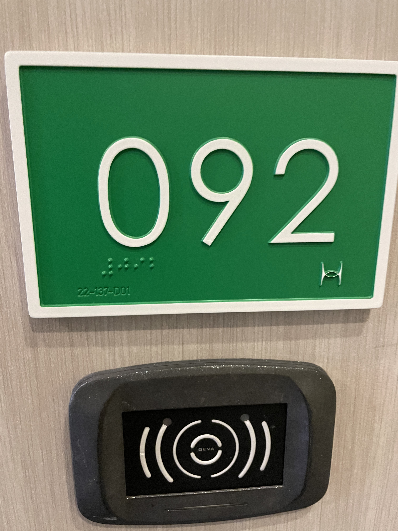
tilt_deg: -11.9
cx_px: 199
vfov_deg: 67.3
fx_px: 399
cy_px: 266
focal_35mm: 26
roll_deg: +0.0
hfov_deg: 53.1
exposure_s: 1/35
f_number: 1.6
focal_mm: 4.2
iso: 640
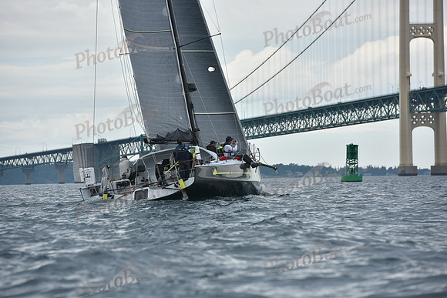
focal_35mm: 200
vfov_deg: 6.9
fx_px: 2484
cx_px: 224
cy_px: 149
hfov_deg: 10.3
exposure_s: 1/800
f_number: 7.1
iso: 250
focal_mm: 200
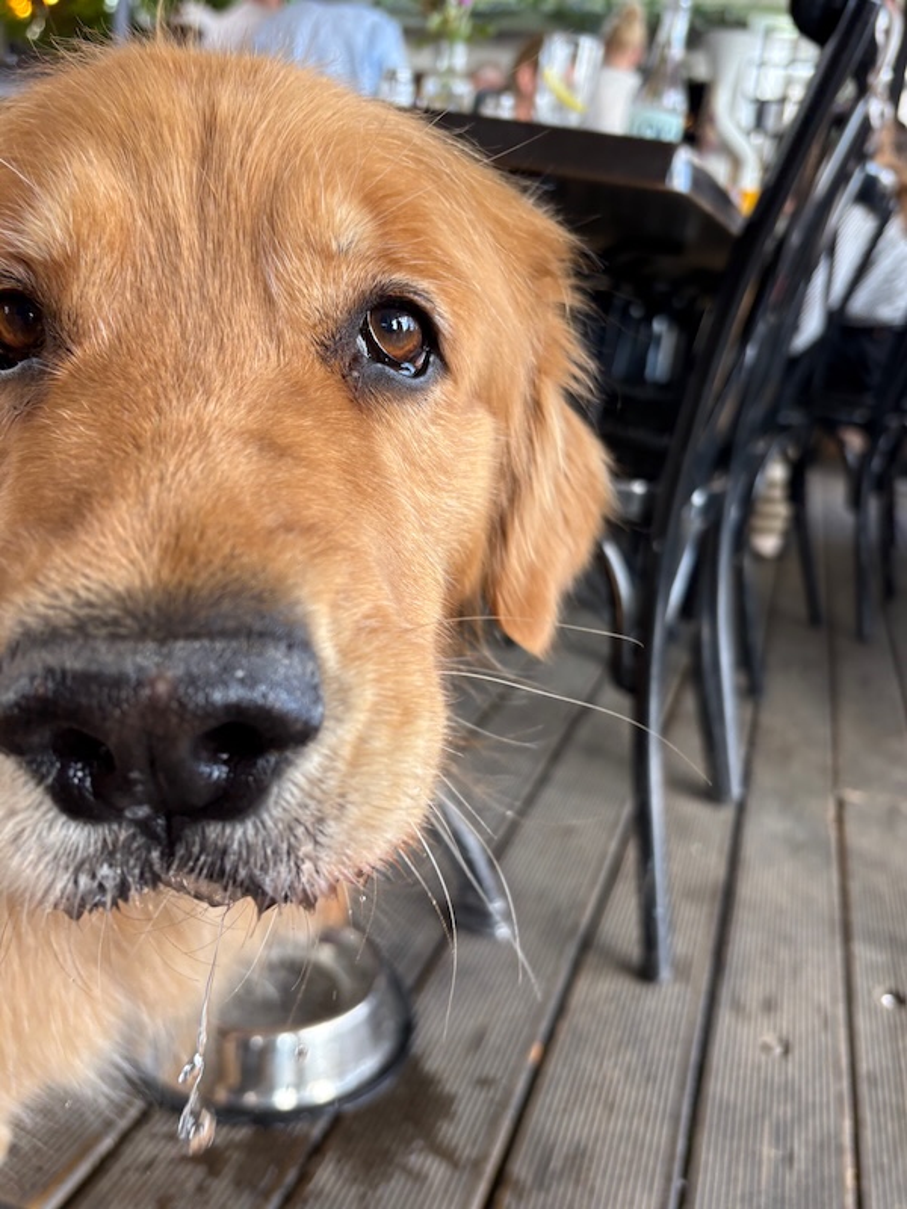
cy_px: 604
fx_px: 908
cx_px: 454
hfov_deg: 53.1
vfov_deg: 67.3
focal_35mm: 26
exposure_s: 1/100
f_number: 1.6
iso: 50
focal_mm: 5.96
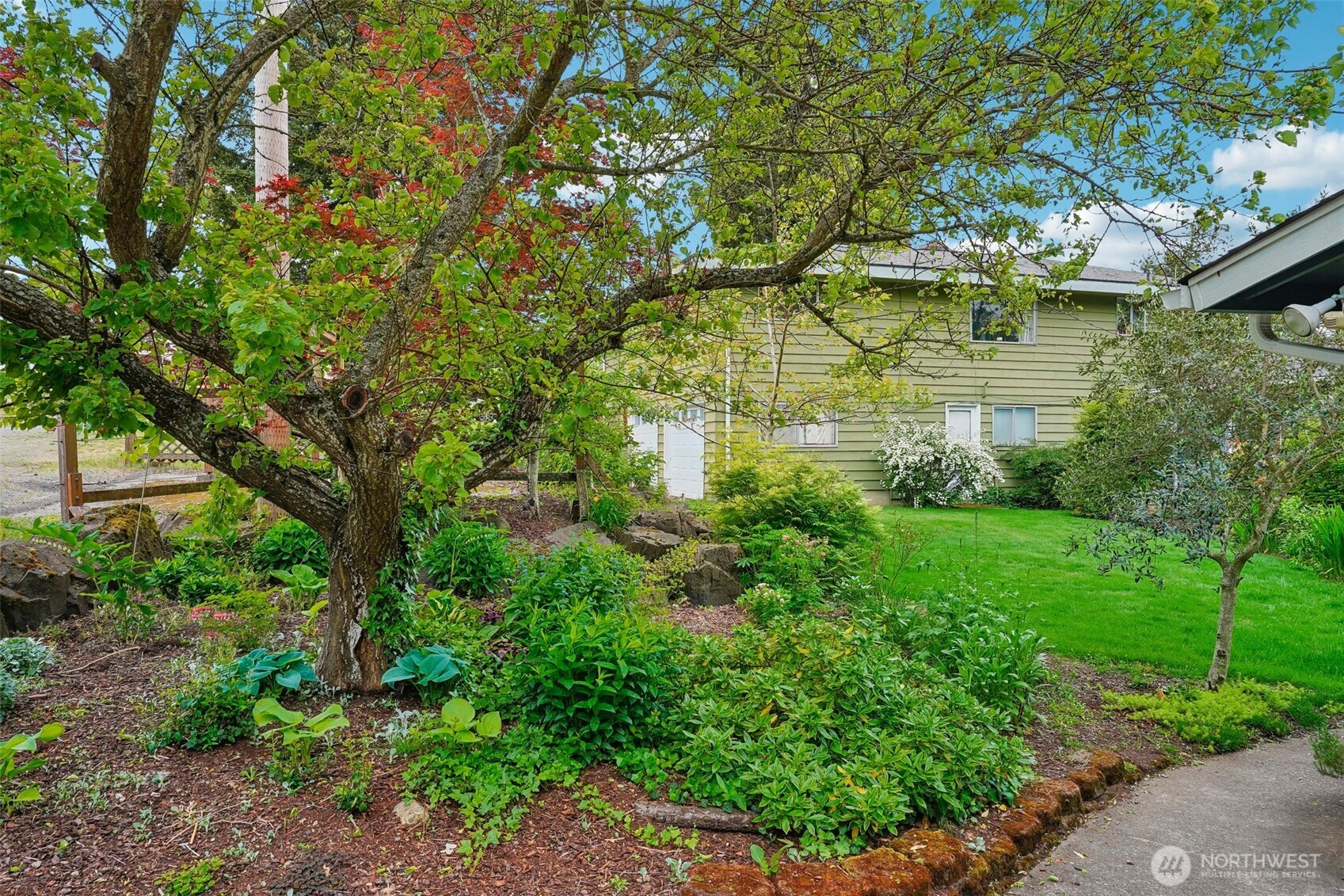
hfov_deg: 73.7
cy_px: 448
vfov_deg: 53.1
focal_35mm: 24
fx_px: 896
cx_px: 672
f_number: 8
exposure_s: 1/60
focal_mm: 24
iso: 400
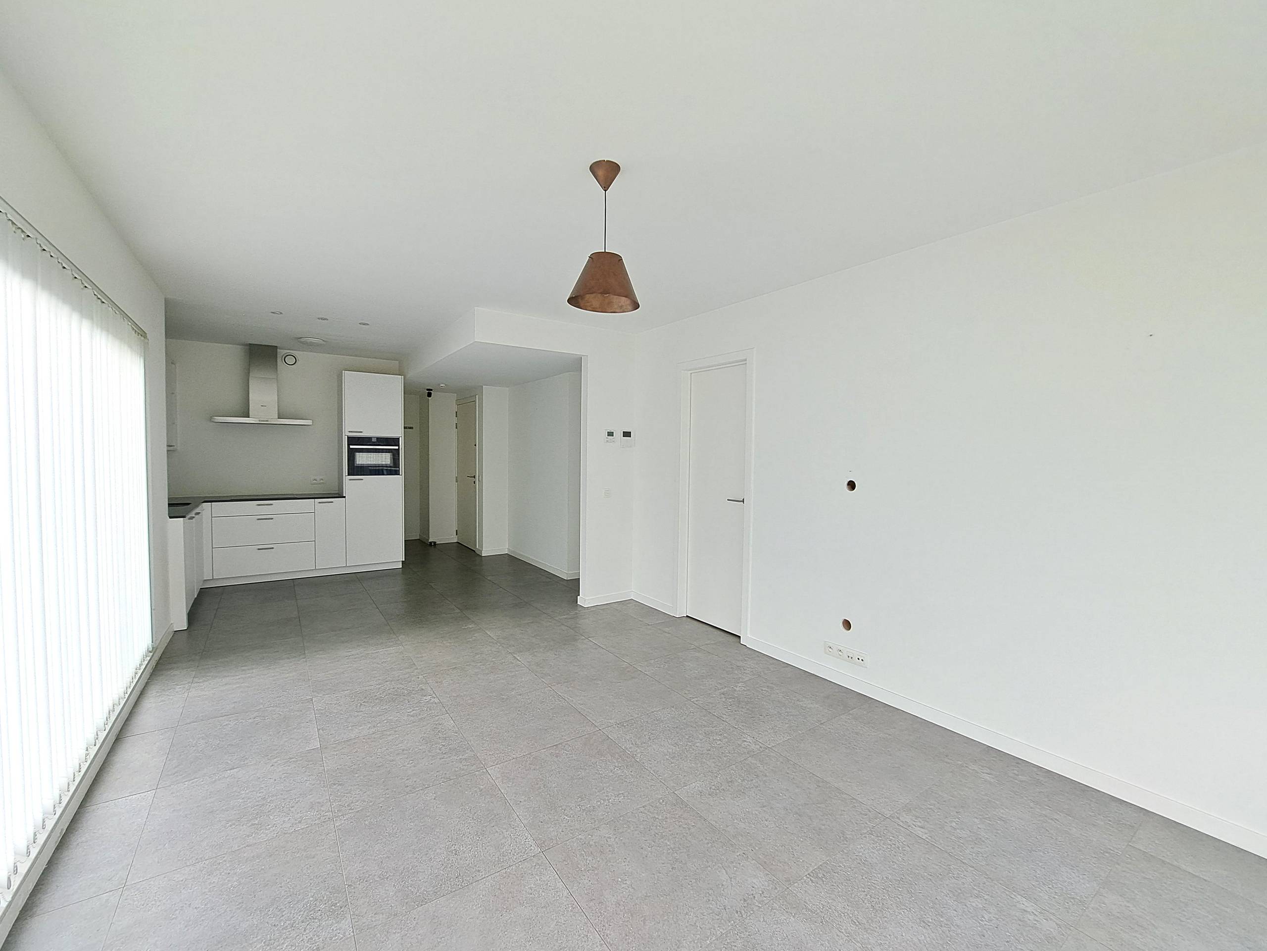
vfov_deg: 89.9
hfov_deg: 106.2
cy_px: 476
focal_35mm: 13
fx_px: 476
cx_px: 634
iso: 50
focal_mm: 1.74
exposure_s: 1/167
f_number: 2.2
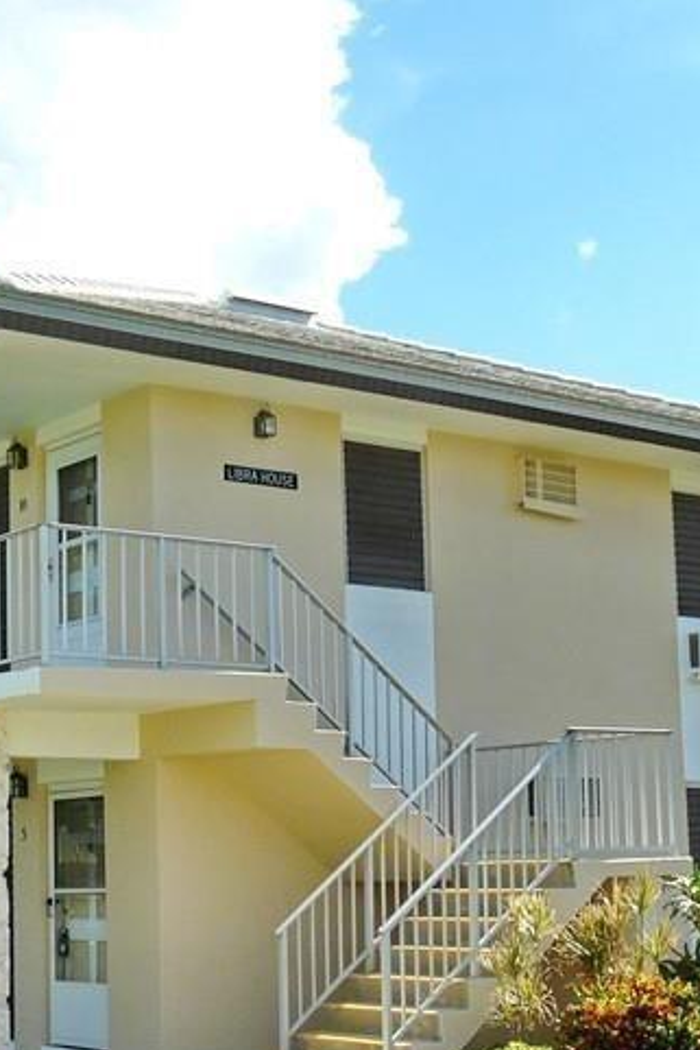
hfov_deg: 21.7
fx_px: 1807
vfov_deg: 32.2
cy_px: 661
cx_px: 181
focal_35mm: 62
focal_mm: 4.6
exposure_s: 1/320
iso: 100
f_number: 5.6
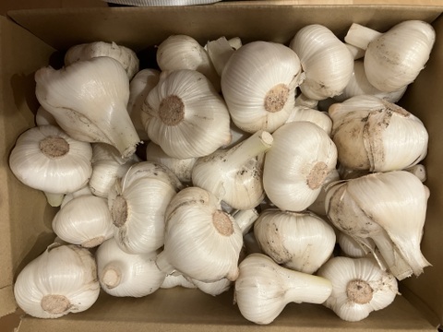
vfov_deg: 49.7
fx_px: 358
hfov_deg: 63.4
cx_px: 222
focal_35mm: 28
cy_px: 166
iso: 160
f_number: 1.8
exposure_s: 1/60
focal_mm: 3.99
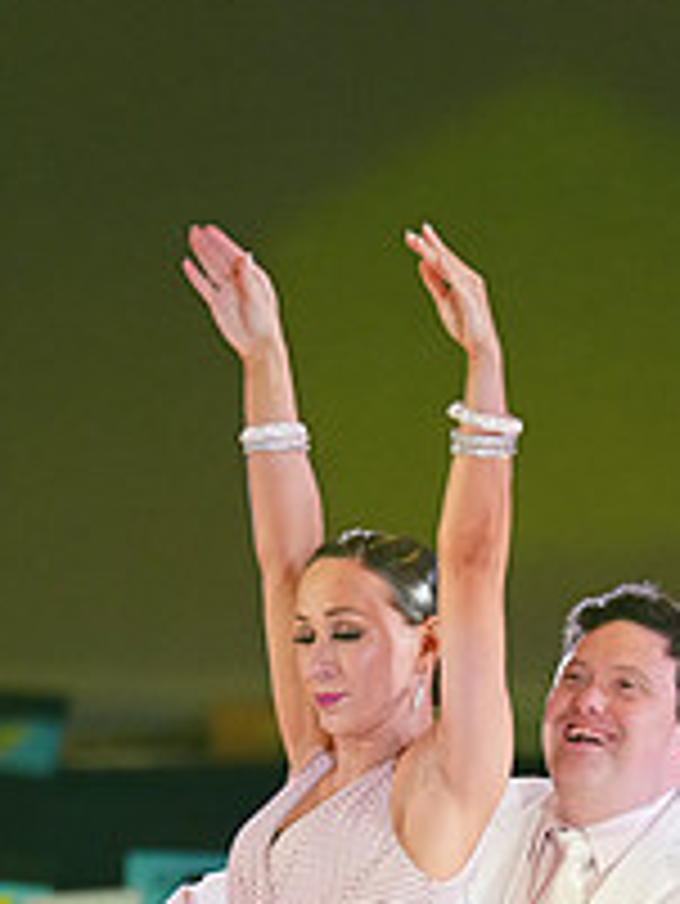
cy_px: 1093
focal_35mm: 555
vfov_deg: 3.6
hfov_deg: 2.7
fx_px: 14521
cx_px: 457
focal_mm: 200
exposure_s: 1/500
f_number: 2.8
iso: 2500
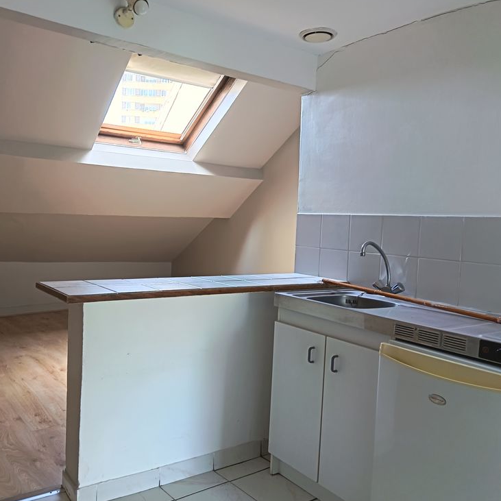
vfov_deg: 55.6
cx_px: 184
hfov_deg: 54.9
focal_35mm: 29
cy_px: 248
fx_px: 475
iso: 777
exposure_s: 1/33.3
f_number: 1.75
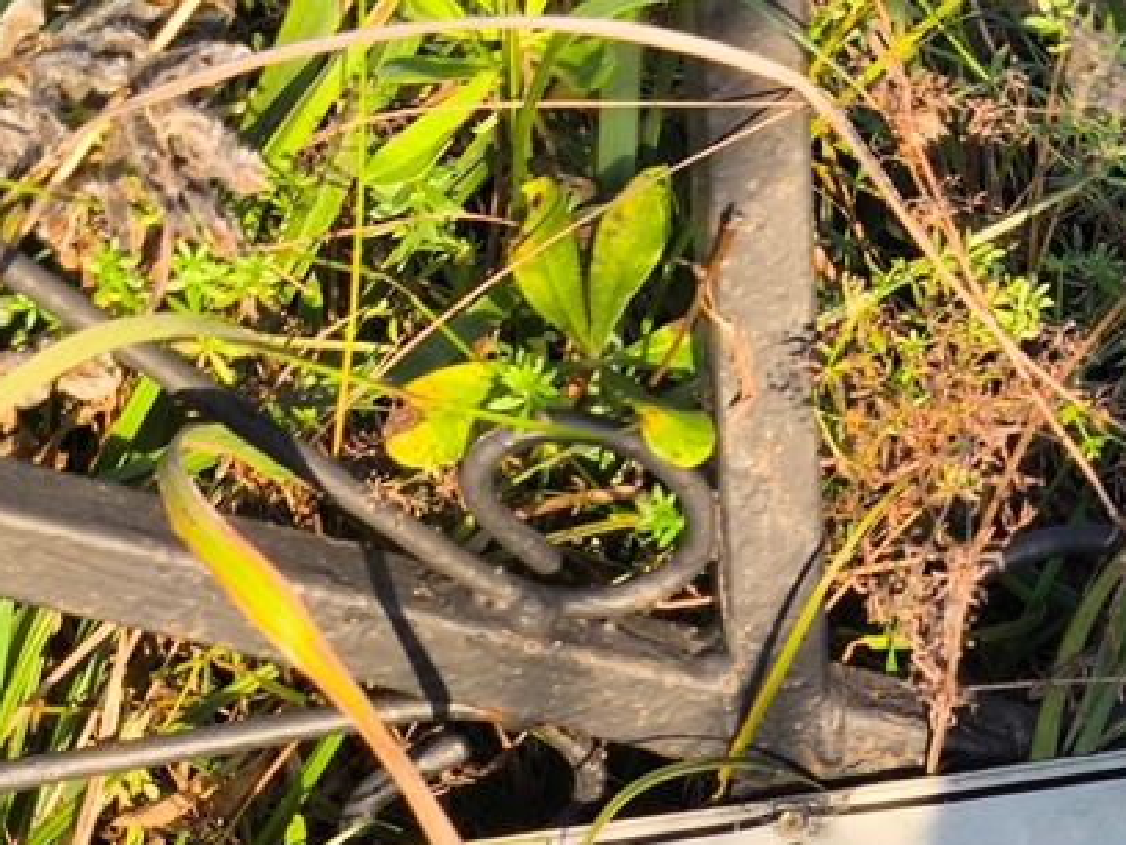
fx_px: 3188
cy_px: 784
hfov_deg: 19.9
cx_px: 810
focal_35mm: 98
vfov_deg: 14.9
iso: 50
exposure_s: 1/277
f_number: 1.7
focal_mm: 4.71
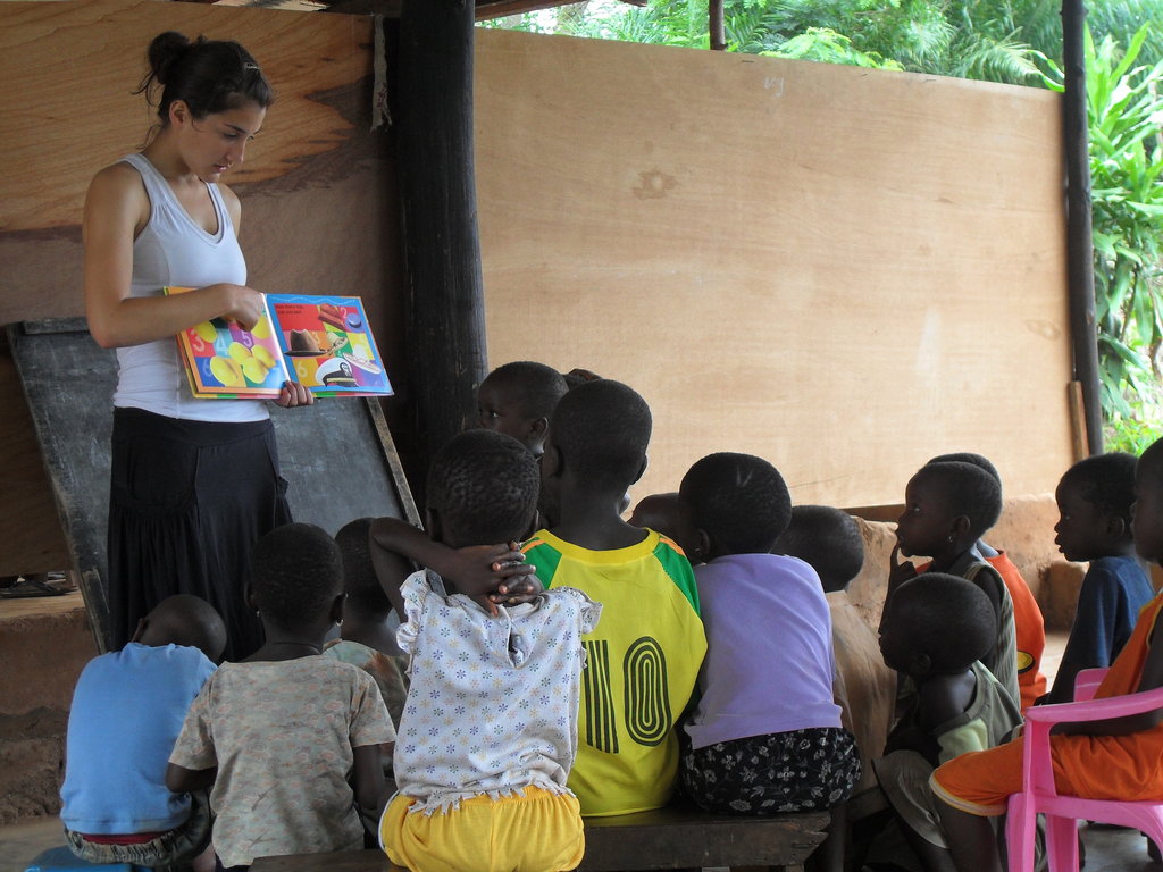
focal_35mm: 70
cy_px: 436
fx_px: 2352
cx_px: 582
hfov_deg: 27.8
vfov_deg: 21.0
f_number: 4
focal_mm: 12.3
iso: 100
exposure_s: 1/60
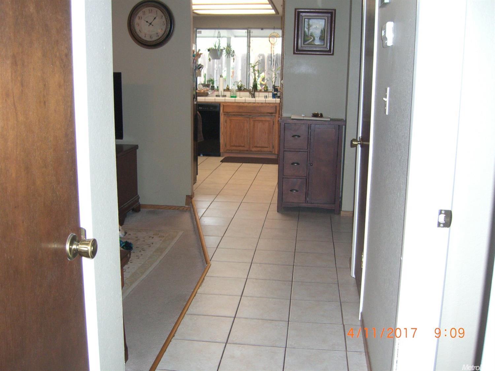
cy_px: 186
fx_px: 543
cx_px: 248
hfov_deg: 49.0
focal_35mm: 38
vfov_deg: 37.7
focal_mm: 7.9
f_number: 2.8
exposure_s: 1/60
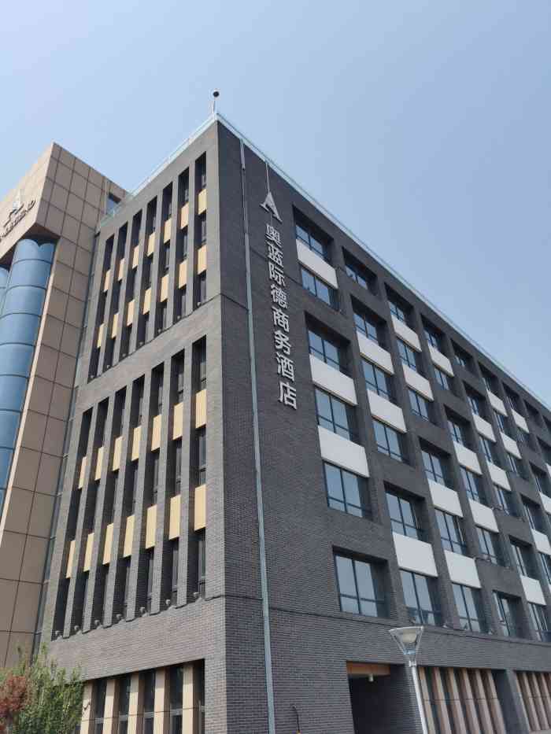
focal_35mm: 27
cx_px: 276
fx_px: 573
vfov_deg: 65.3
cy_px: 367
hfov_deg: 51.4
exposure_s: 1/5000
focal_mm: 5.56
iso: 50
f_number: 1.6
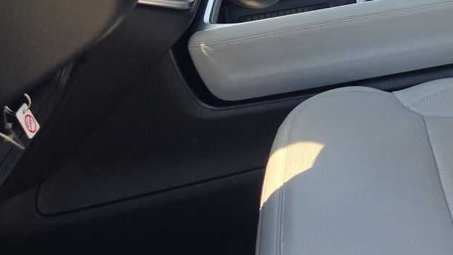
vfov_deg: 17.3
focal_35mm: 65
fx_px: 781
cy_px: -84
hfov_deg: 29.7
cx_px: 473
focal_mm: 6.5
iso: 63
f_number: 1.4
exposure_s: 1/1808
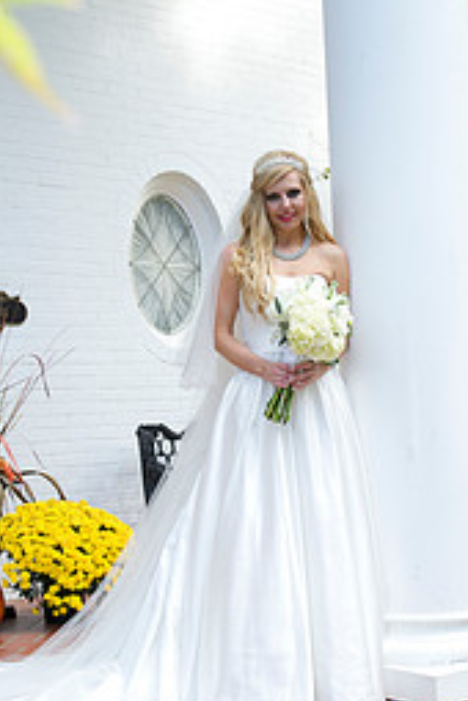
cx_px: 266
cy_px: 410
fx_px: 1306
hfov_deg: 20.3
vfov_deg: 30.0
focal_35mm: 67
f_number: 5
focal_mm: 38
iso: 400
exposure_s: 1/200
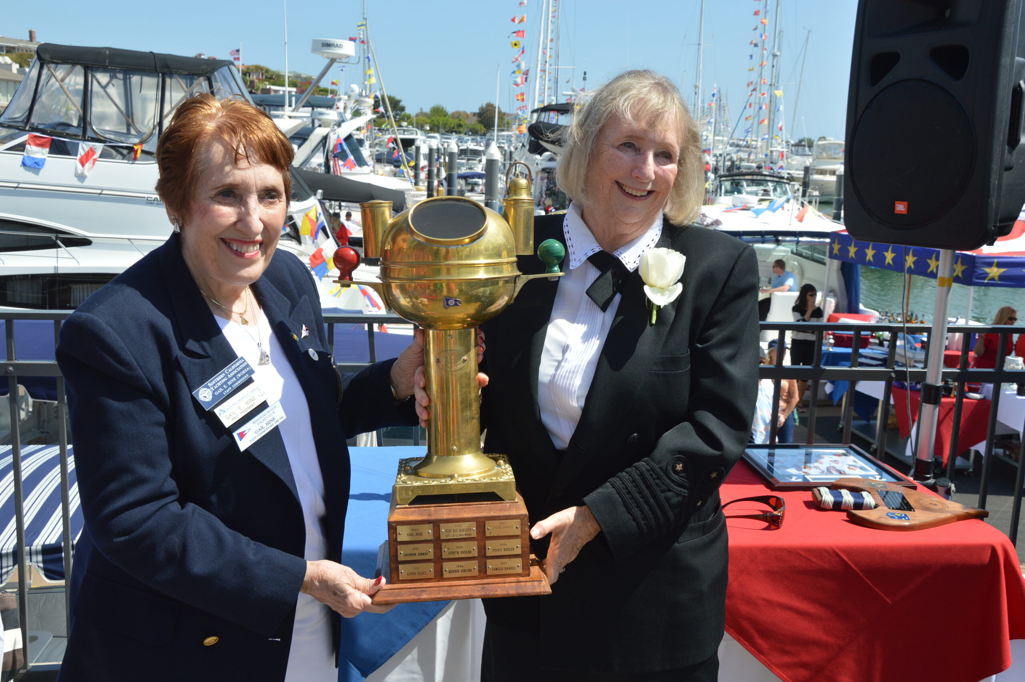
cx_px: 512
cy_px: 341
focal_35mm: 36
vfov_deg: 36.8
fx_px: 1024
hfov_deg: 53.2
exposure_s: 1/400
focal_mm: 24
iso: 200
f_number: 10
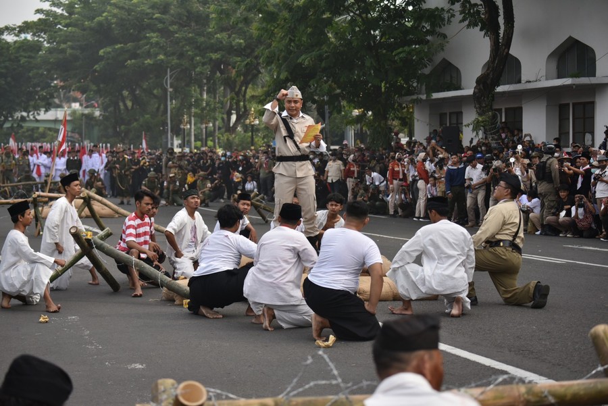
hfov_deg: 25.4
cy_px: 203
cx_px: 304
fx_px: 1352
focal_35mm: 80
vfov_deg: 17.1
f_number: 4.5
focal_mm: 80
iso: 800
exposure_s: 1/4000
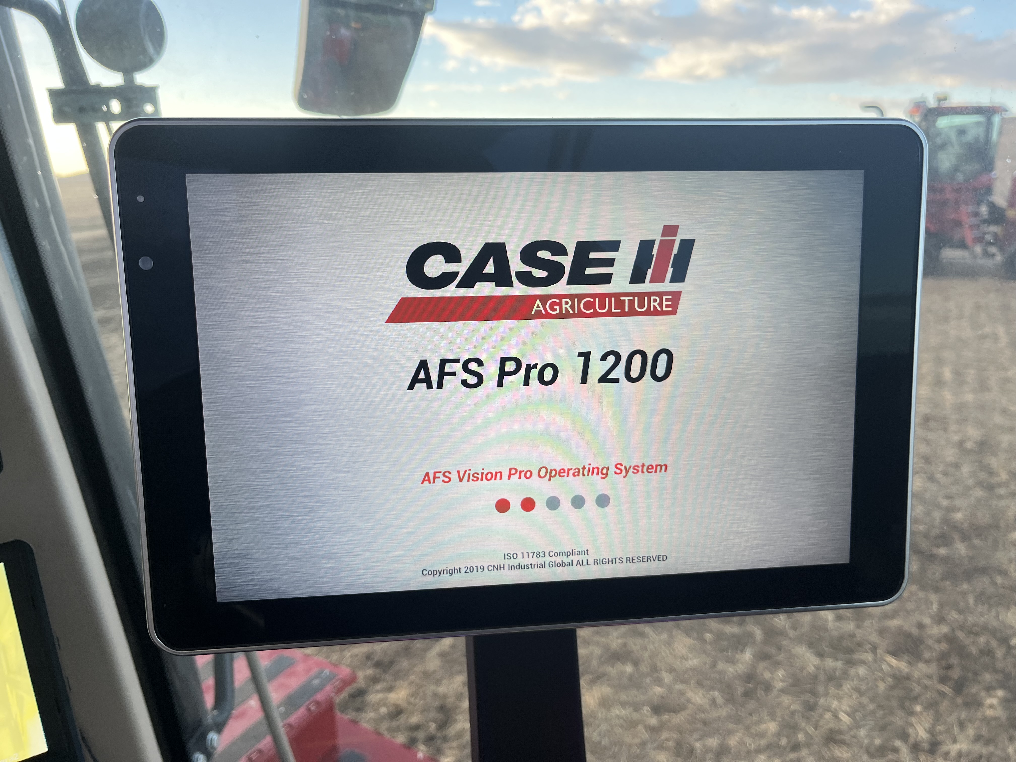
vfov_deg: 53.1
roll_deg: +2.1
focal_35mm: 26
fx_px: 763
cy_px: 381
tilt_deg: -15.6
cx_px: 508
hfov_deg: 67.3
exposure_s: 1/151
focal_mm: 5.1
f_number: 1.6
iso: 32
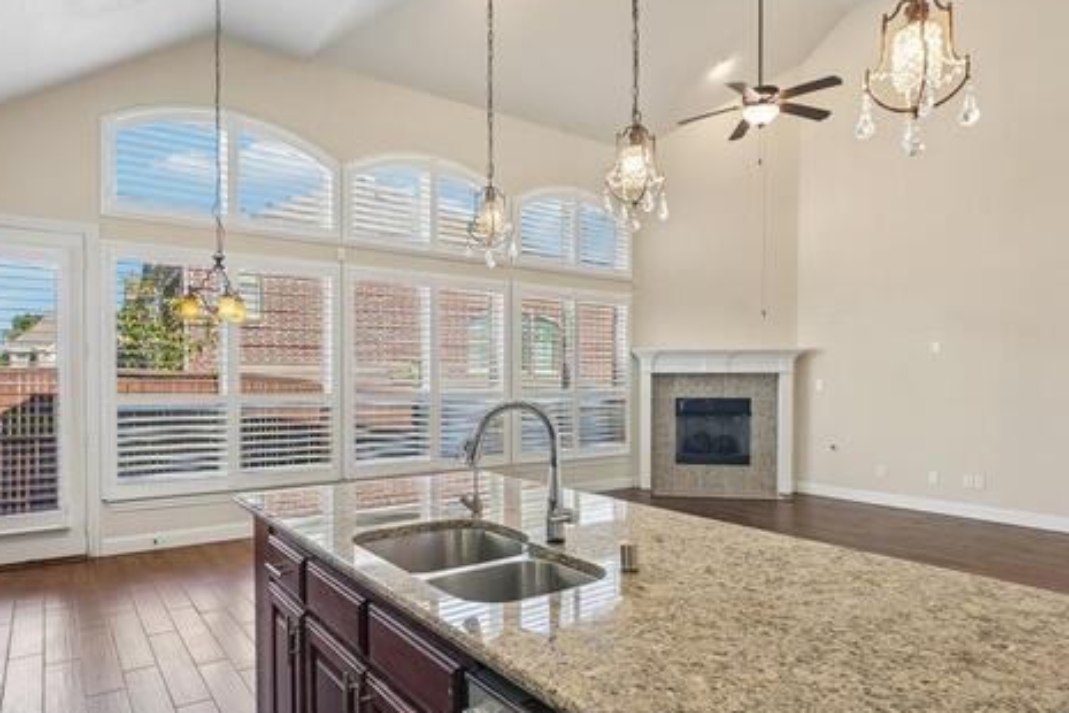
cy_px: 391
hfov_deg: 78.4
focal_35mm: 22
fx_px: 653
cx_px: 485
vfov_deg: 57.1
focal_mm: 16
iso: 400
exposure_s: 1/50
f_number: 8
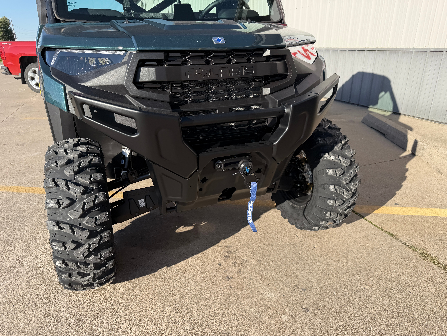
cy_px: 168
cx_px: 224
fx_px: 310
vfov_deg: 56.8
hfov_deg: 71.6
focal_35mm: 24
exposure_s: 1/2703
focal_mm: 6.76
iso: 80
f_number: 1.78
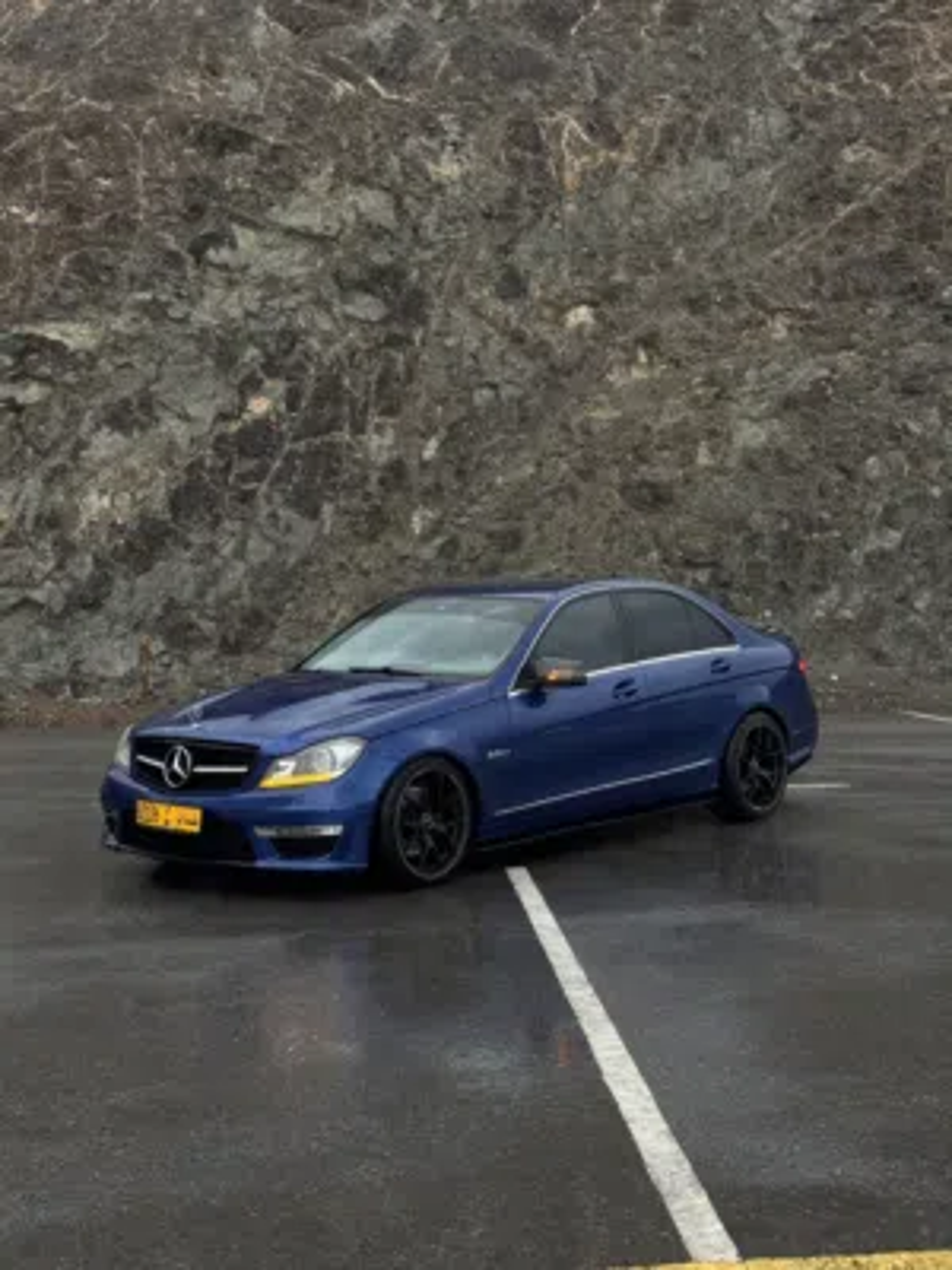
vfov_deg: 39.7
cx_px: 476
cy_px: 635
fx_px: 1760
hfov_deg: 30.3
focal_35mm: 48
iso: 64
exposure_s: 1/100
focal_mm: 6.76
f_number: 1.78
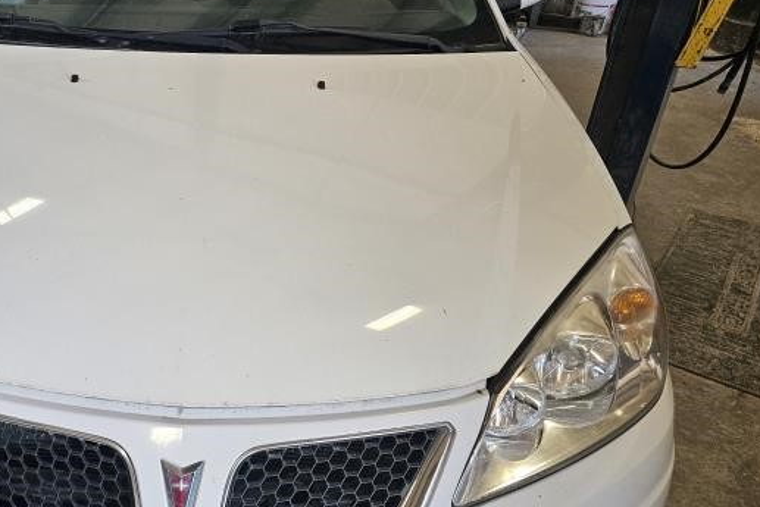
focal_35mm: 37
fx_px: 781
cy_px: 242
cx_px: 179
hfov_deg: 49.5
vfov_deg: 36.0
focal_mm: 5.4
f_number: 1.8
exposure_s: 1/120
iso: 125
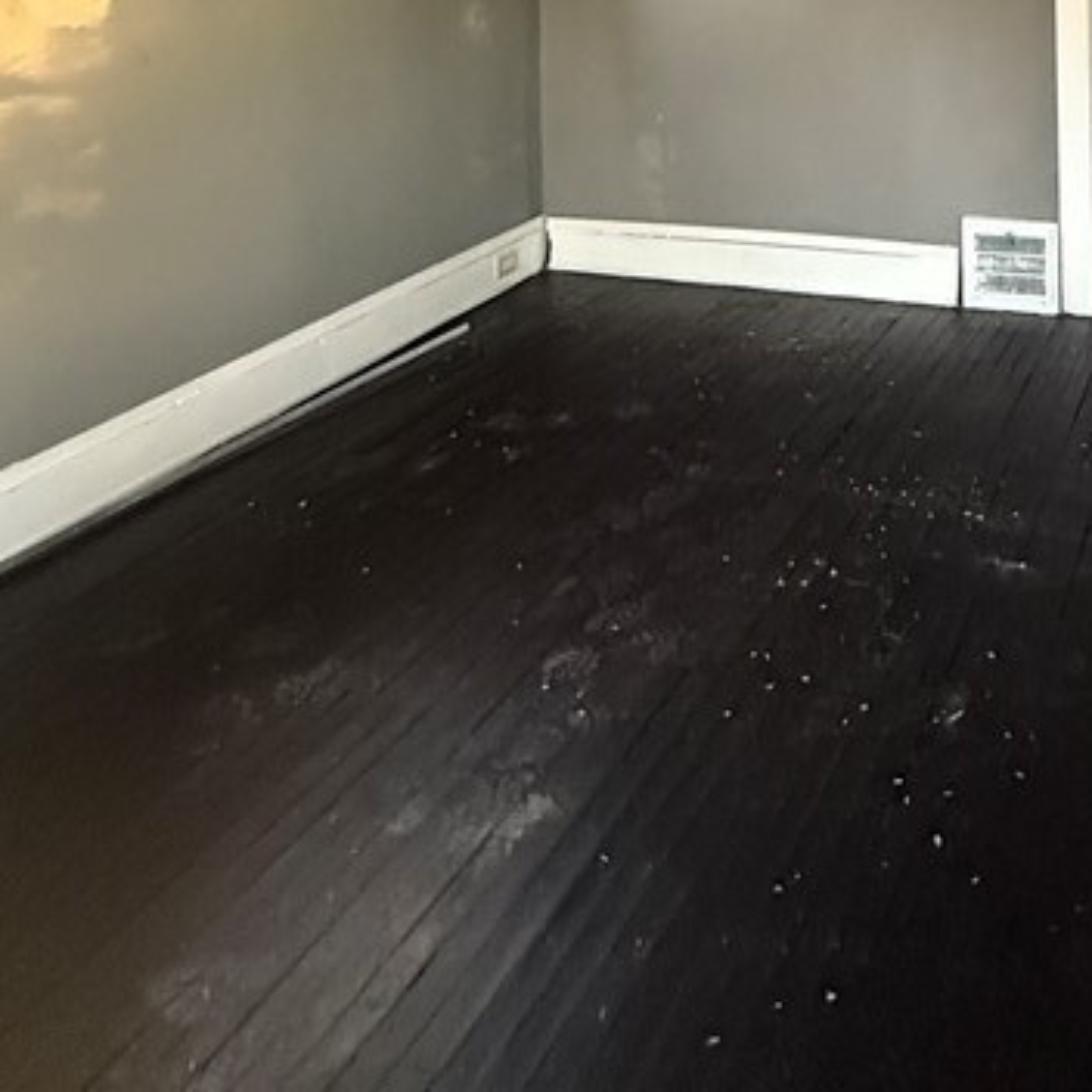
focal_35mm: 36
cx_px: 918
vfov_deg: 37.9
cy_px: -124
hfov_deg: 43.3
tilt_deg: +0.5
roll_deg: +0.7
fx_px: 1285
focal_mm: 2.22
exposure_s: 1/60
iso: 1000
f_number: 2.2
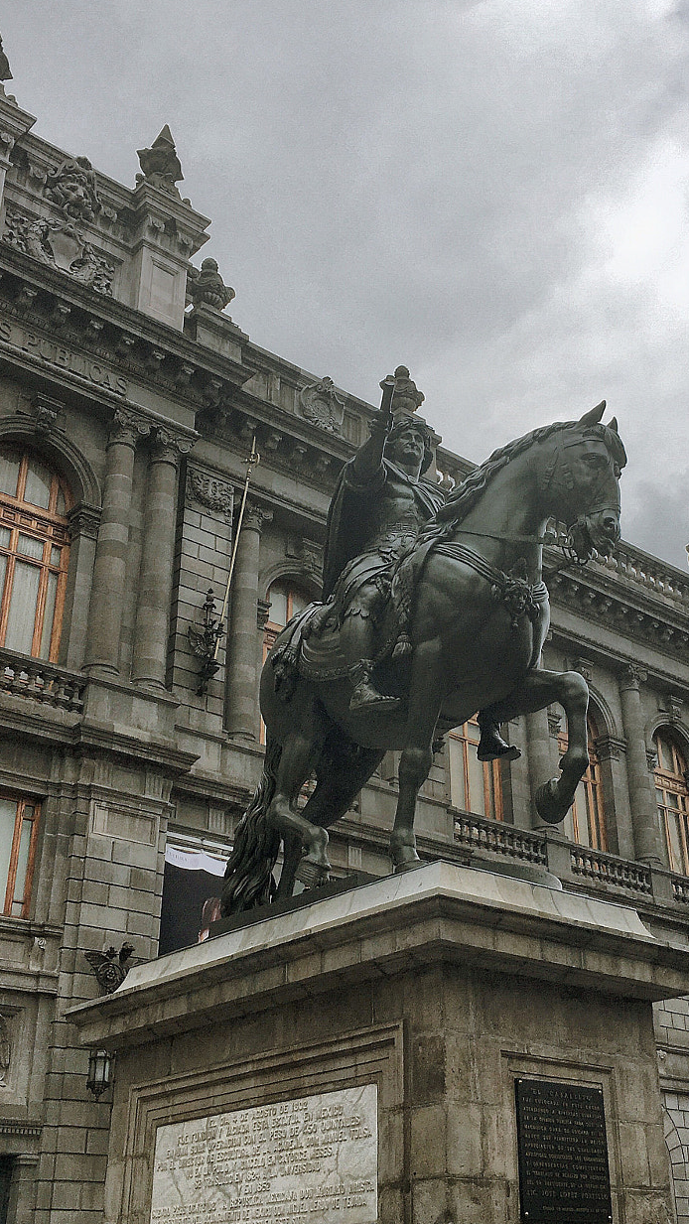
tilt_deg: +26.5
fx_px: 1331
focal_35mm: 41
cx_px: 431
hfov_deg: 28.9
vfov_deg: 49.4
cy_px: 628
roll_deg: +1.5
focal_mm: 4.15
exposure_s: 1/999
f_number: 2.2
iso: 25
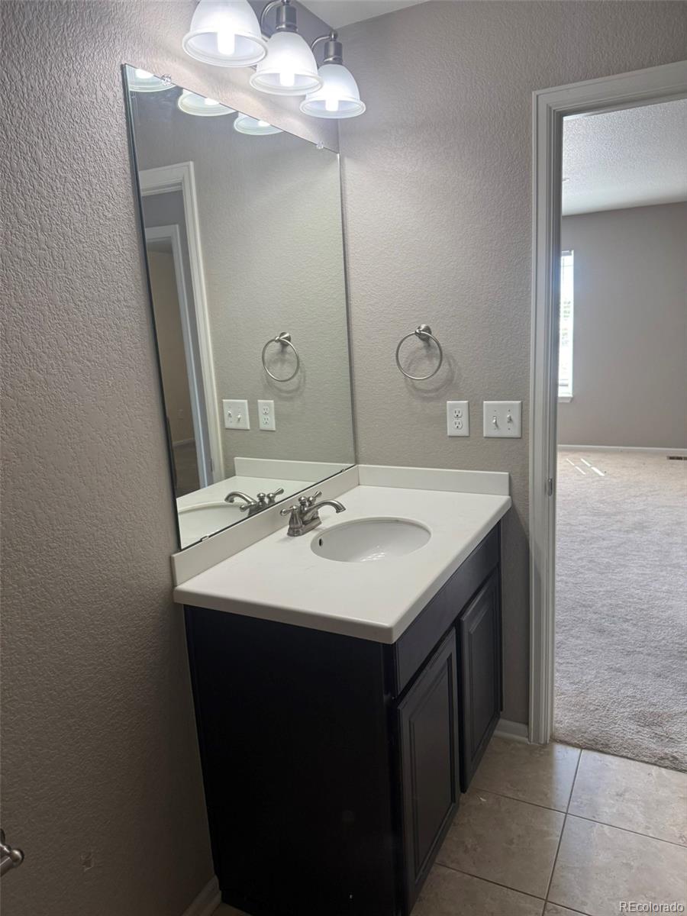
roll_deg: +2.5
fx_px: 635
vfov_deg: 71.6
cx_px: 344
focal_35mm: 24
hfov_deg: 56.8
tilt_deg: -11.0
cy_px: 458
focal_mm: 6.76
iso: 160
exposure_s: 1/120
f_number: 1.78
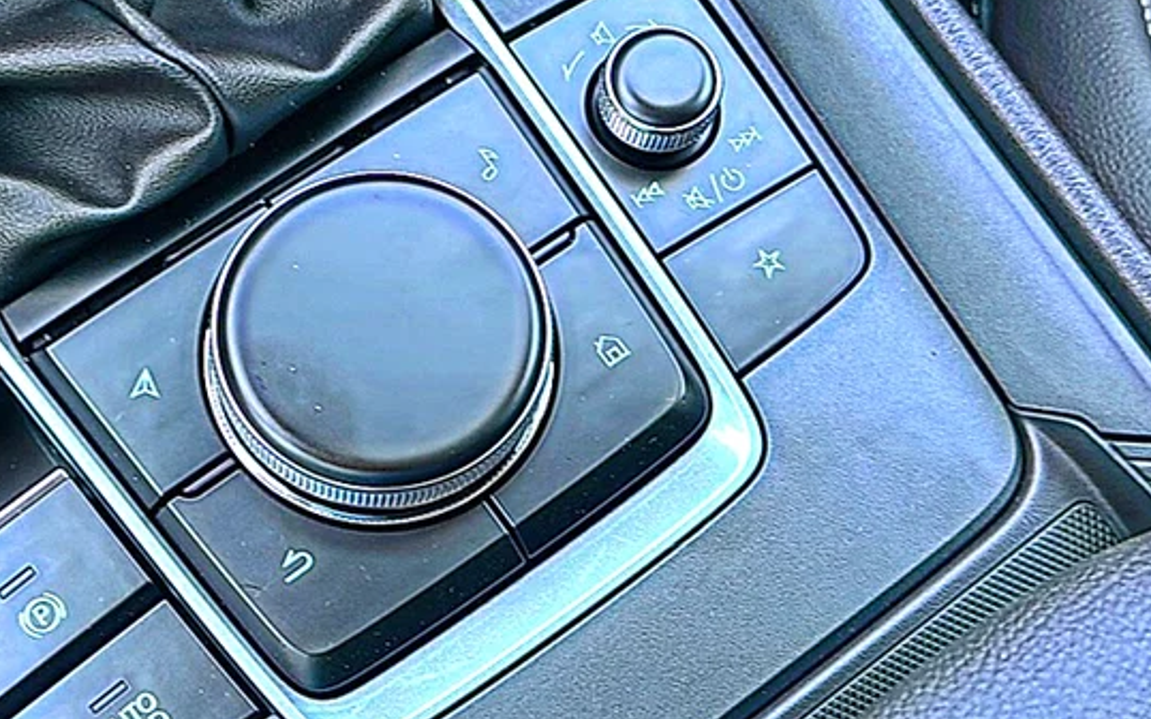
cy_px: 341
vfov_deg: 25.3
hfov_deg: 39.4
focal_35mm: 51
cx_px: 447
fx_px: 1599
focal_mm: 6.86
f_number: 1.78
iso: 50
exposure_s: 1/50
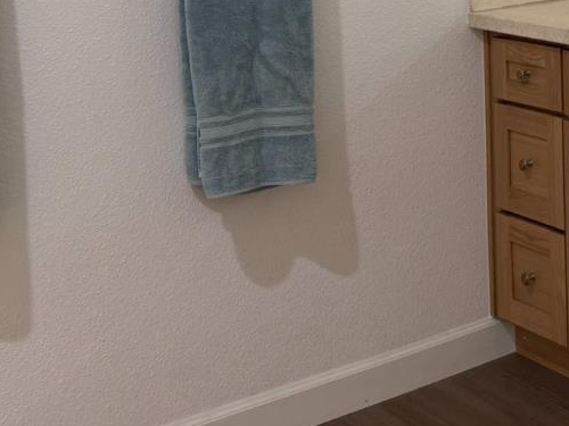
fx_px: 1183
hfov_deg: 23.5
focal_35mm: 72
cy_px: -101
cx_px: 764
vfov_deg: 19.2
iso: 125
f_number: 1.78
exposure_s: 1/60
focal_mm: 6.76
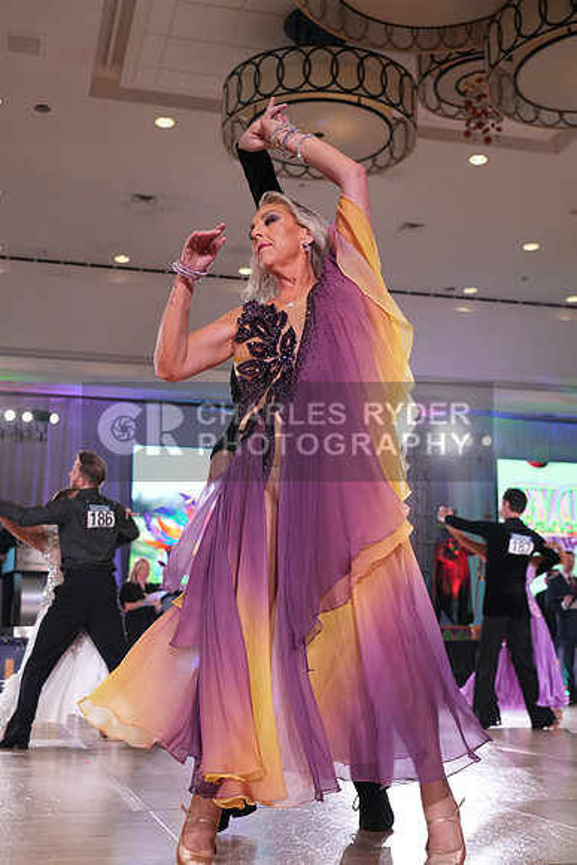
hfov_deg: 31.9
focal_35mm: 42
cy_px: 432
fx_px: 1009
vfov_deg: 46.4
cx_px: 288
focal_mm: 42
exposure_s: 1/500
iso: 2500
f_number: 4
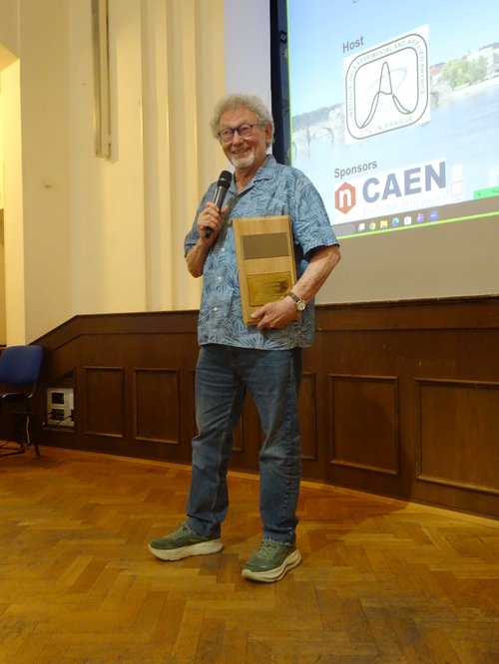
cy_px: 332
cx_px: 250
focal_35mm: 31
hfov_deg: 45.5
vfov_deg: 58.3
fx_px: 595
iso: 800
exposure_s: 1/20
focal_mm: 5.26
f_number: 4
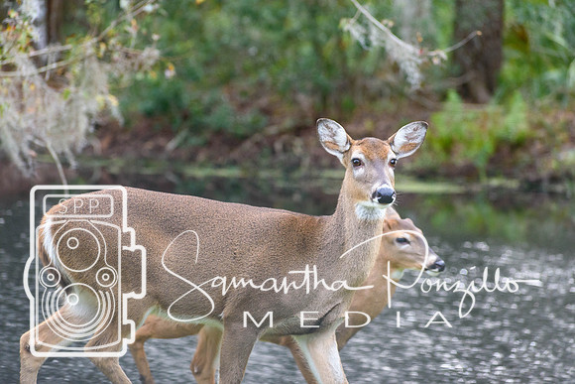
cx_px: 288
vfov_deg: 5.9
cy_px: 192
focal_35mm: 232
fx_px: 3714
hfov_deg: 8.9
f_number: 5
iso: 800
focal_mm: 155
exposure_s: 1/800
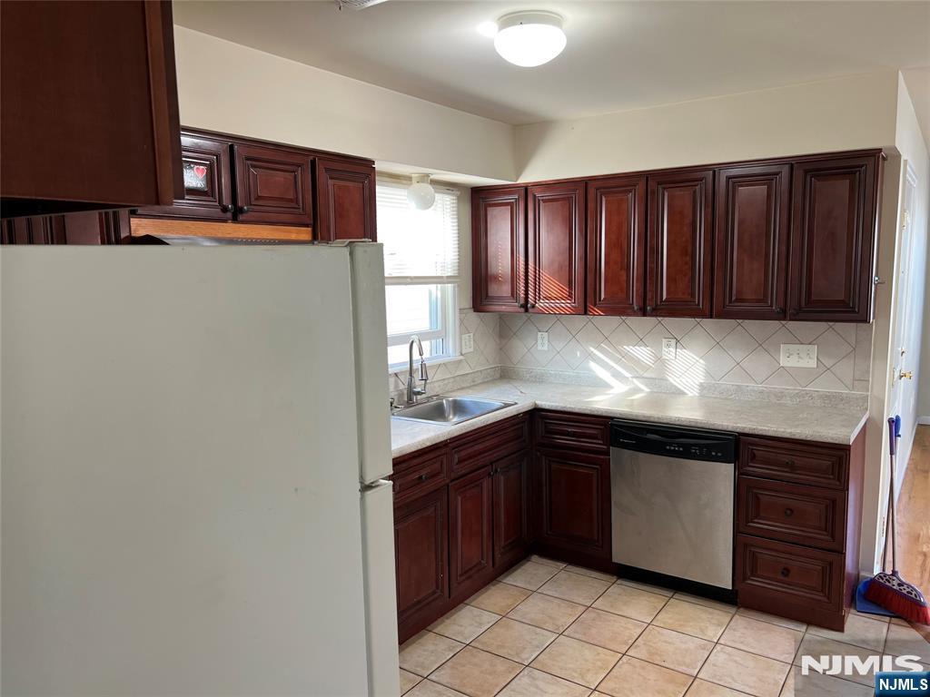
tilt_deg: -7.4
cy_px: 348
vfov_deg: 53.1
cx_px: 465
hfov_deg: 67.3
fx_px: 699
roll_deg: +0.7
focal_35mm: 26
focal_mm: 5.7
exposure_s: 1/120
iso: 125
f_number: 1.5
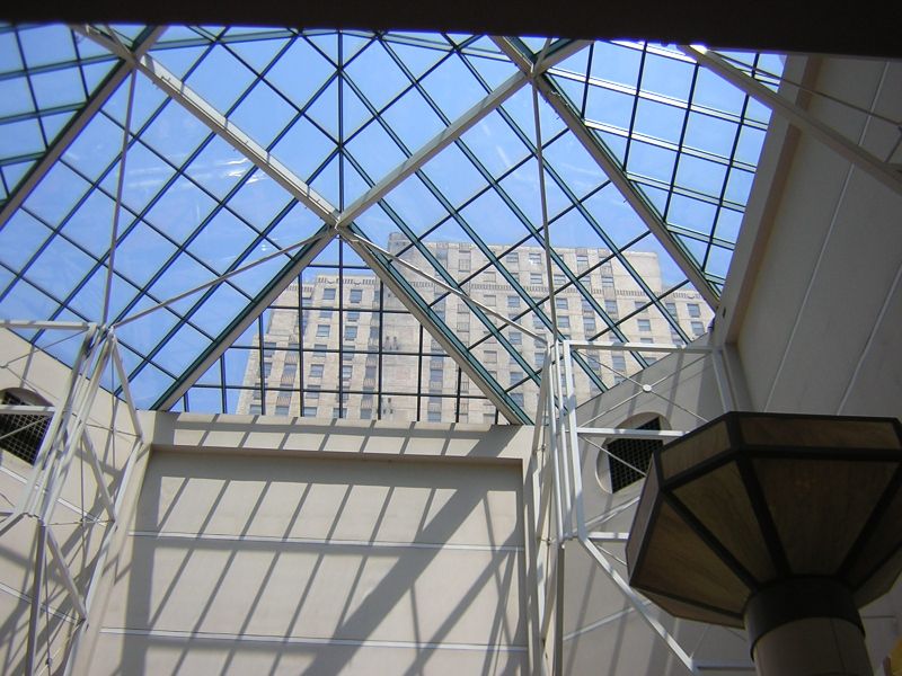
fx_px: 938
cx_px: 451
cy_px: 338
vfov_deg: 39.7
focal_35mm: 36
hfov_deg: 51.4
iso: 100
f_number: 2.6
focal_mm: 4.7
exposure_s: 1/423
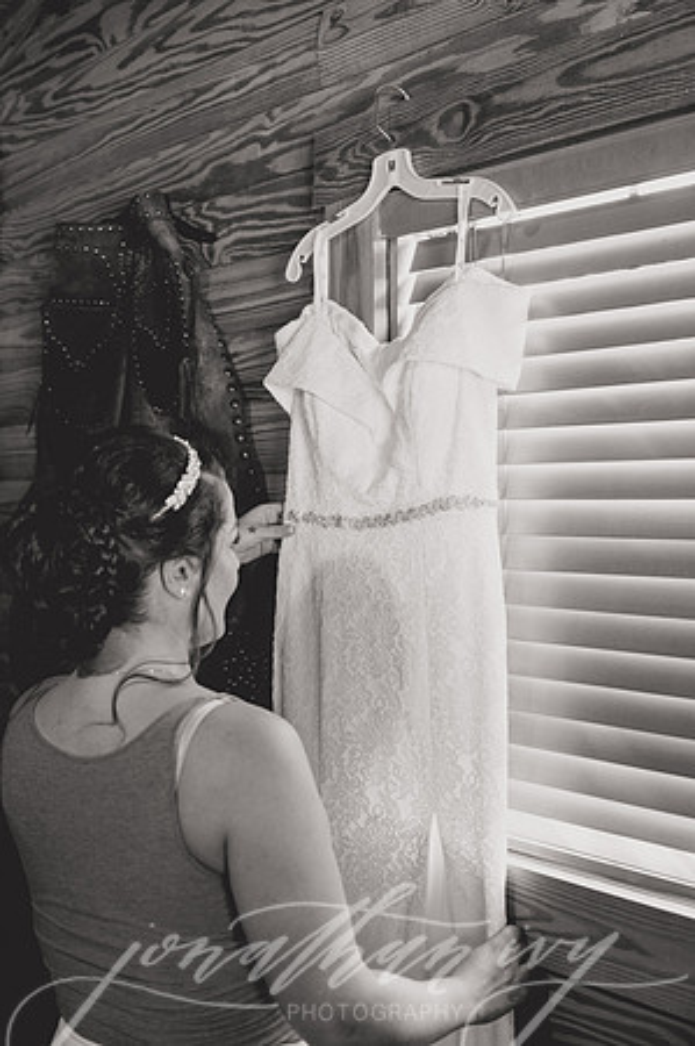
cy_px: 523
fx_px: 1161
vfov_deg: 48.5
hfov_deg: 33.3
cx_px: 348
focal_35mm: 40
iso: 1600
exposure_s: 1/160
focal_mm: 40
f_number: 3.2
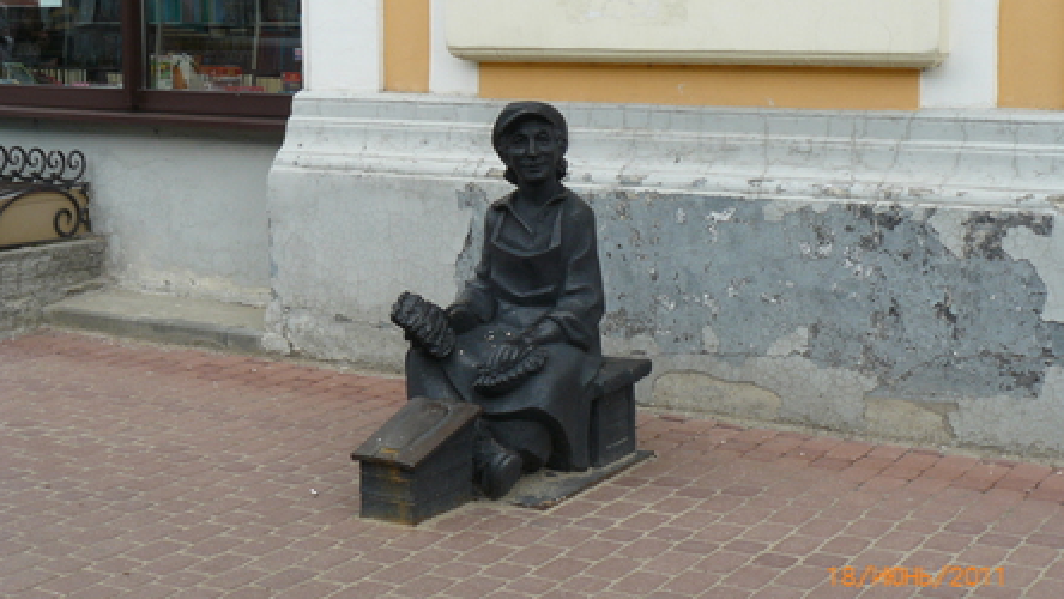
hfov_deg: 33.3
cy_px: 252
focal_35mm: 63
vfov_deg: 19.1
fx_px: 1778
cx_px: 537
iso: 100
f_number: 4
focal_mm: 9.5
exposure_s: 1/160
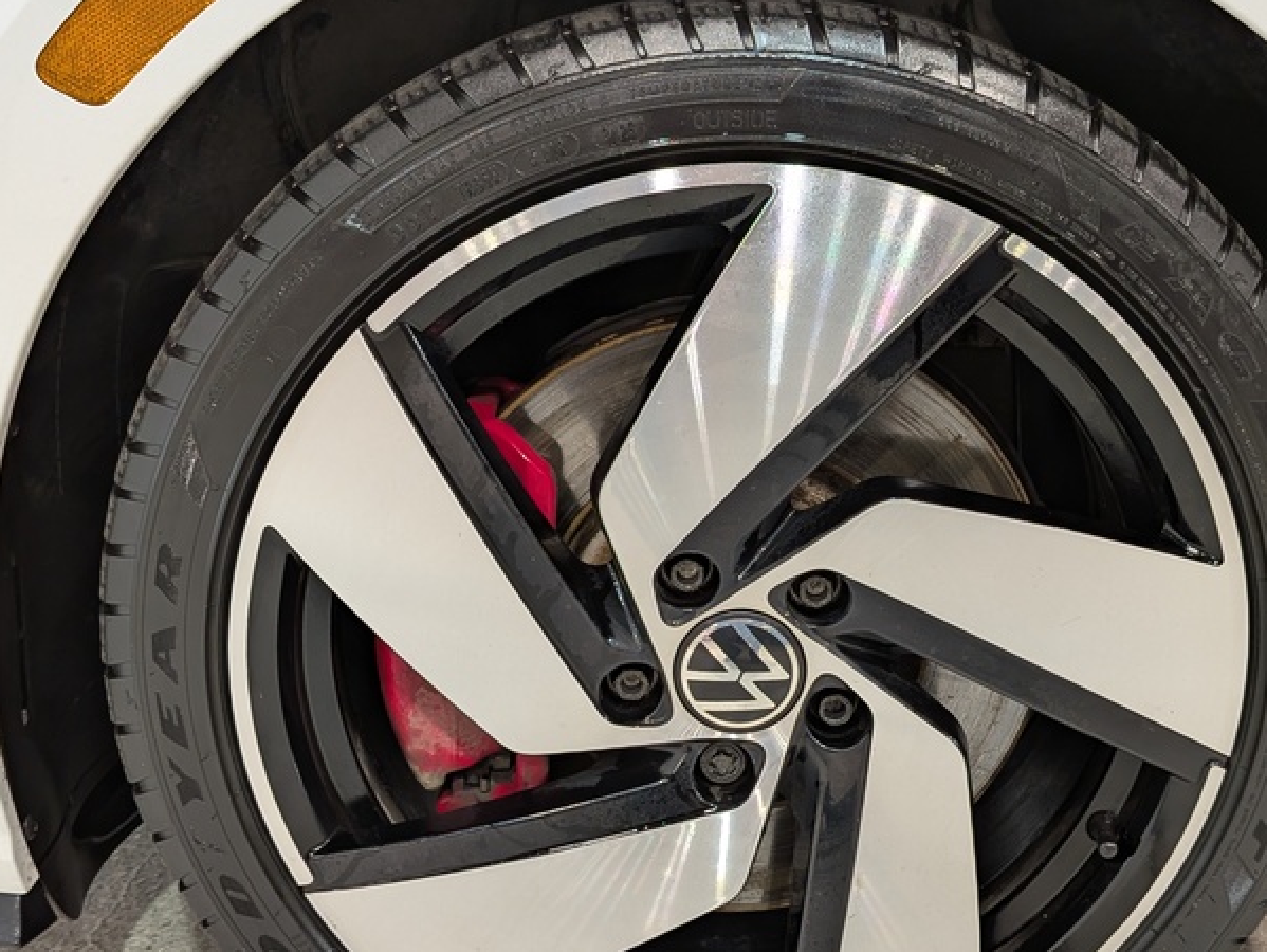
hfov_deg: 45.6
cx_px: 742
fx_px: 1502
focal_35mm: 41
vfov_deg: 35.0
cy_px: 597
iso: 38
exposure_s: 1/30
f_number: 1.7
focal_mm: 4.53
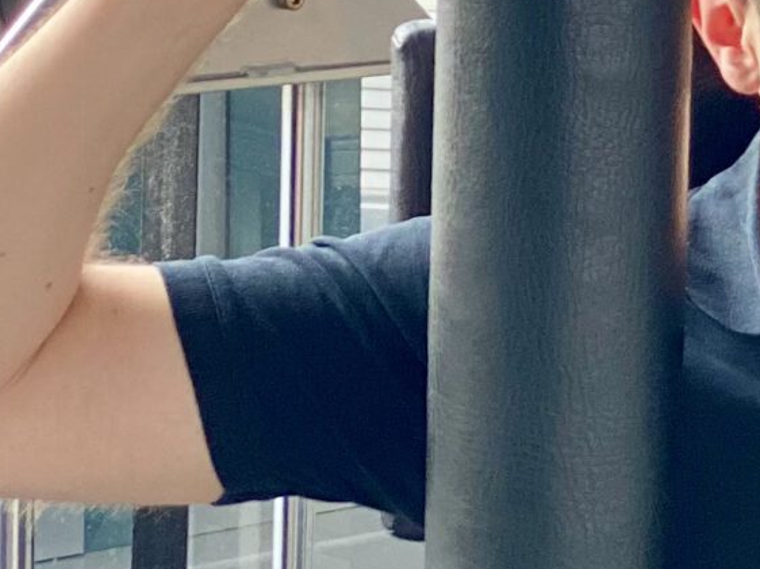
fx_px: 5201
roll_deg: -2.9
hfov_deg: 7.9
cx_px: 1590
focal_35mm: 237
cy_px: 91
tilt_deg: -7.7
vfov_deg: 6.3
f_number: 2
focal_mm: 6
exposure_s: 1/122
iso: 50
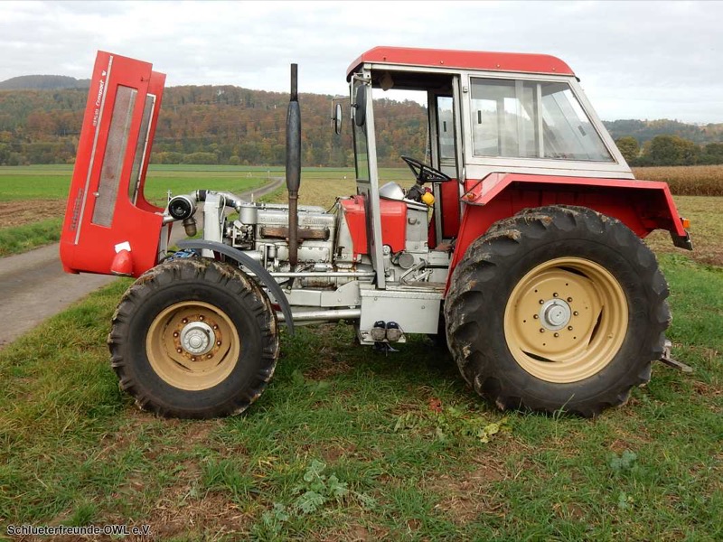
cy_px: 271
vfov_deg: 39.7
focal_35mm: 36
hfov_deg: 51.4
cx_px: 362
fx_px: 752
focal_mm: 6.4
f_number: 4
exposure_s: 1/320
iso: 125
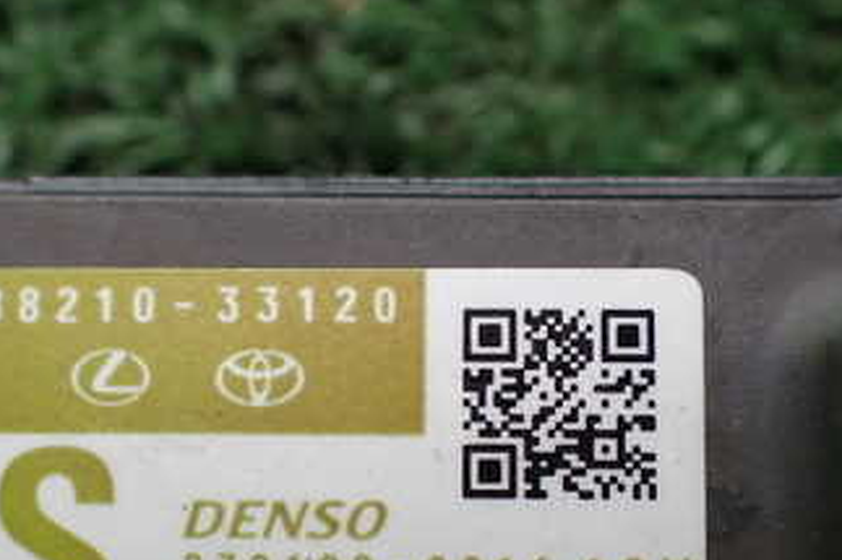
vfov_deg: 23.0
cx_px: 357
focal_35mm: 58
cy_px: 451
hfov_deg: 34.4
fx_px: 1356
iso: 100
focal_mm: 5.4
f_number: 2.3
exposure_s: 1/125
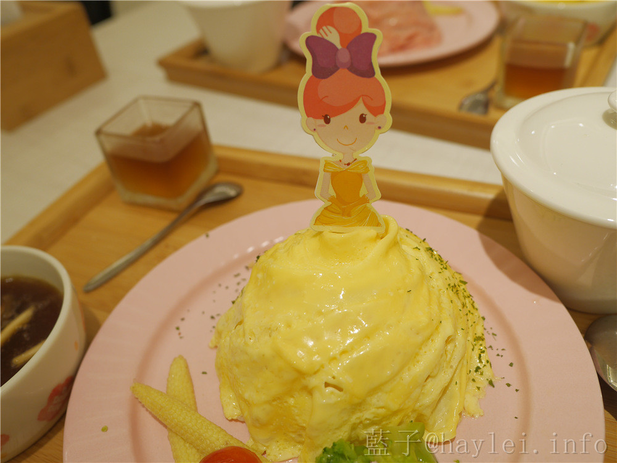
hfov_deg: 60.0
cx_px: 308
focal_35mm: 30
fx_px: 535
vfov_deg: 46.8
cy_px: 232
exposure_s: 1/80
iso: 200
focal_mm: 15
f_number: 2.8
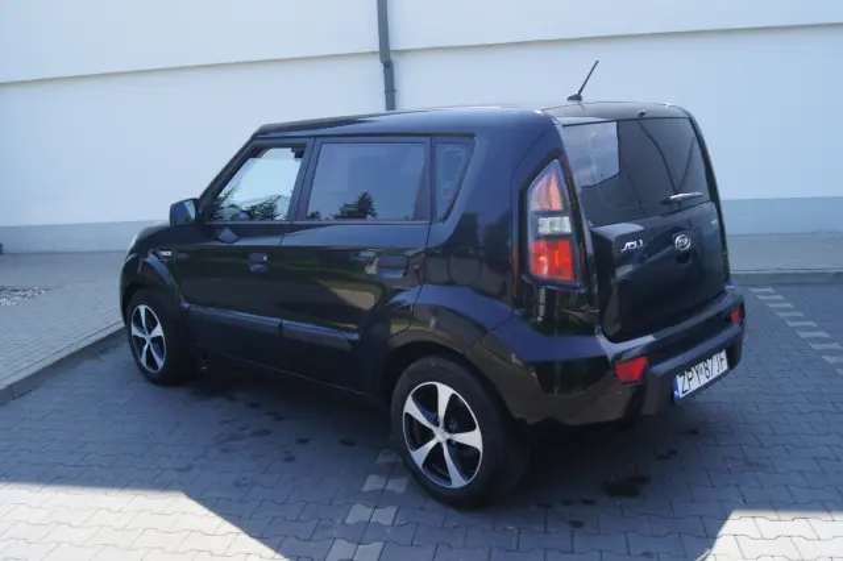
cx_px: 422
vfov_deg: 39.9
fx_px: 772
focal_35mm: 33
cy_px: 280
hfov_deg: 57.2
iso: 100
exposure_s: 1/50
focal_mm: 22
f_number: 8
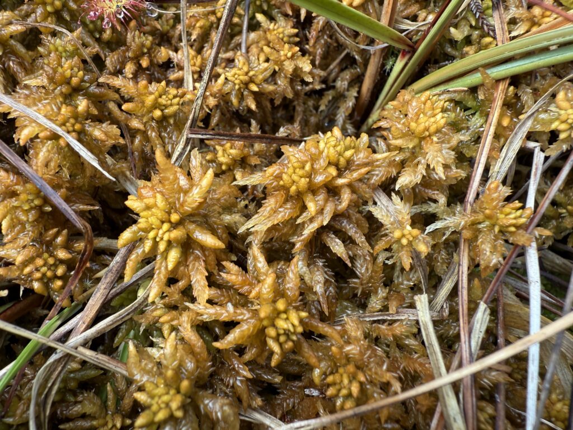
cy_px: 215
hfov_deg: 71.6
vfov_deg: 56.8
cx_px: 286
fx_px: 397
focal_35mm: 24
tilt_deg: -64.2
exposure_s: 1/99
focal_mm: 2.22
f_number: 2.2
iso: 40
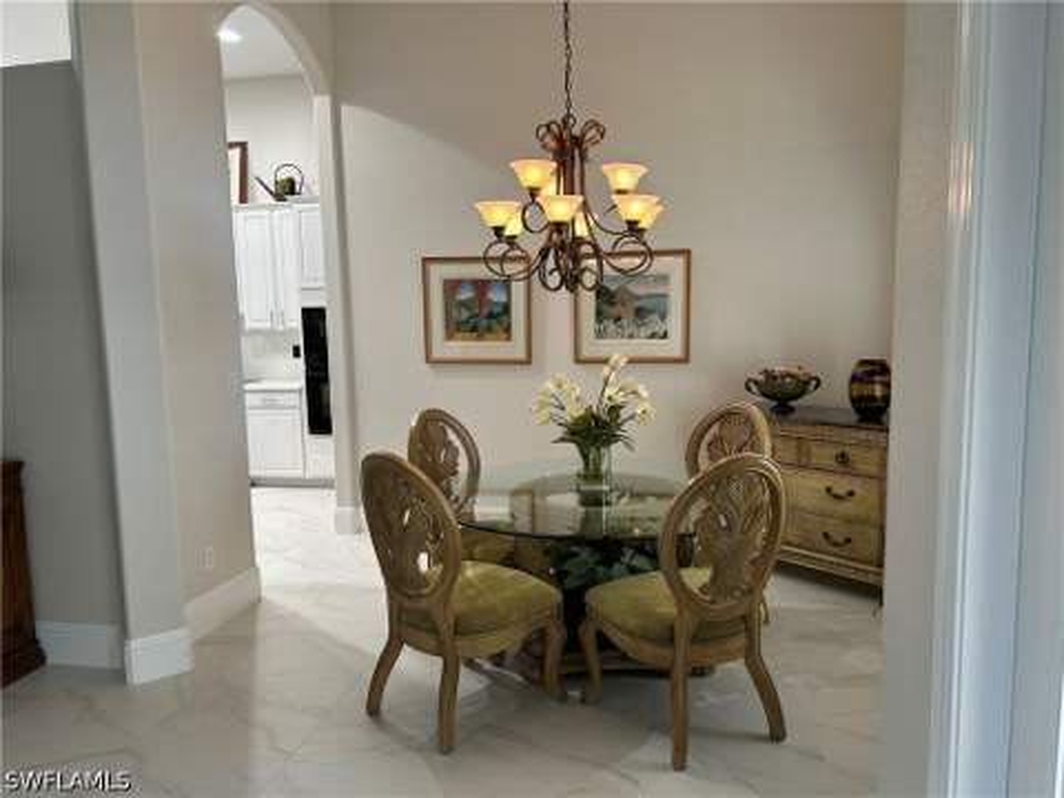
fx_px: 799
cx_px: 532
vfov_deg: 53.1
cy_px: 399
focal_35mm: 26
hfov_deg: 67.3
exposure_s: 1/60
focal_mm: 5.7
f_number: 1.5
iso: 64
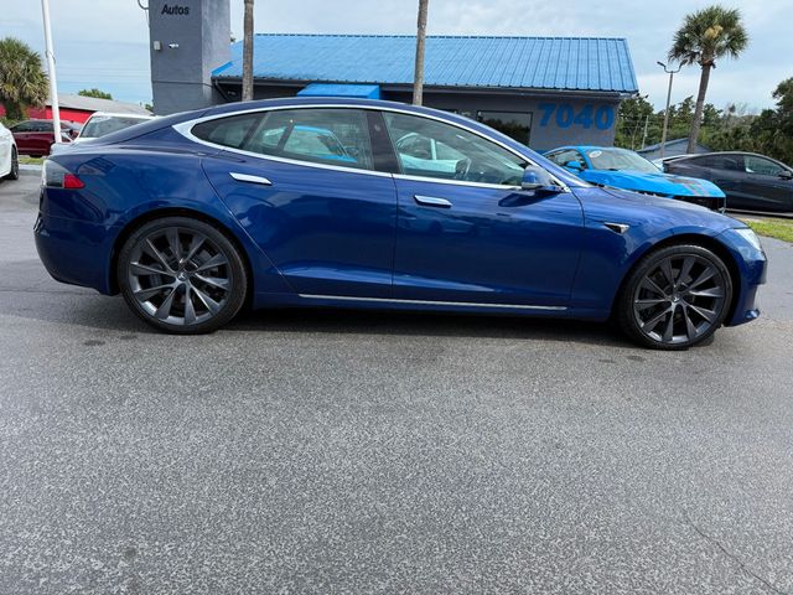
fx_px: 550
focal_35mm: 24
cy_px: 298
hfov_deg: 71.6
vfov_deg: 56.8
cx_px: 396
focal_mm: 6.76
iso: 80
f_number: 1.78
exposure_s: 1/1901
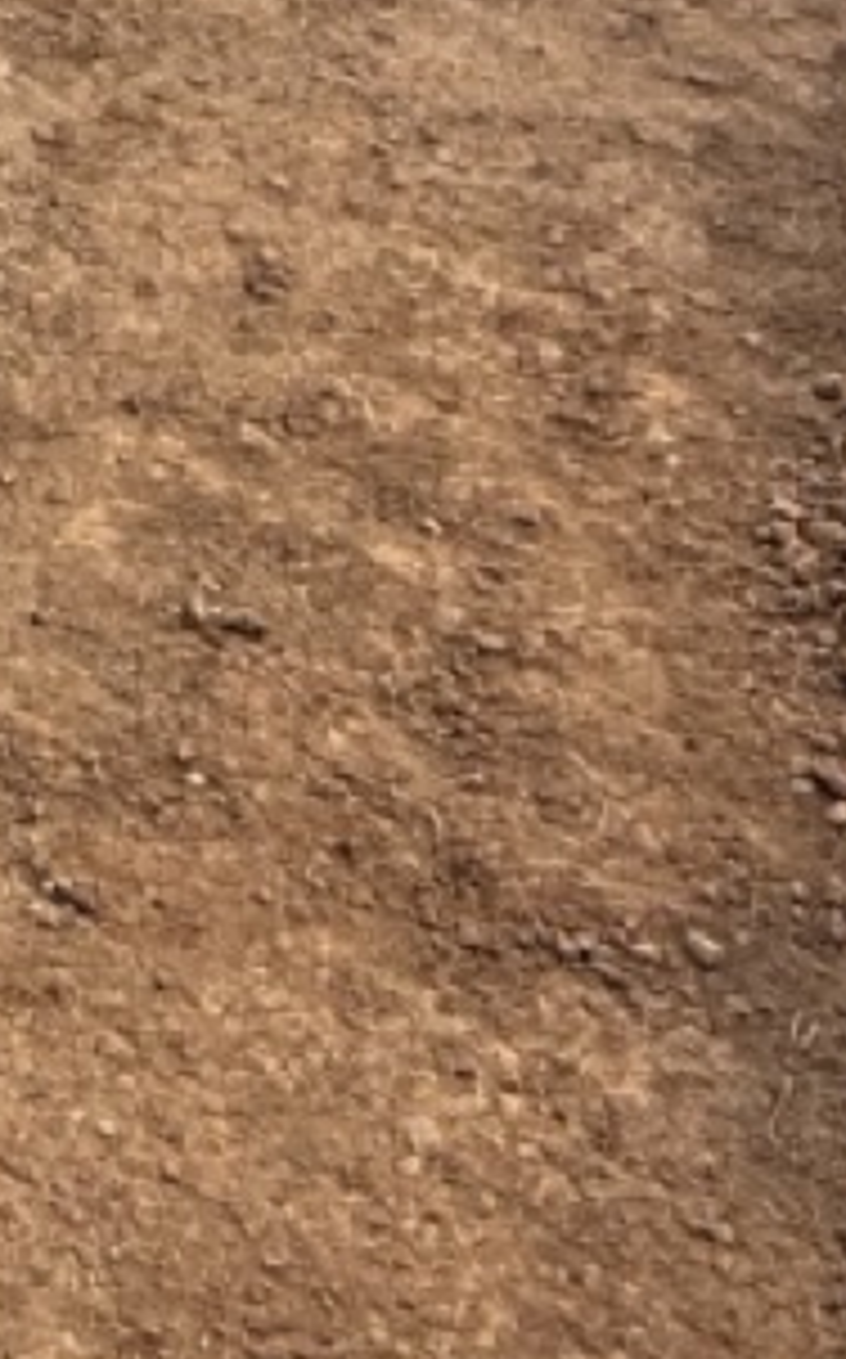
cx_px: -454
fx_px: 2331
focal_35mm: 63
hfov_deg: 18.1
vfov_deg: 26.2
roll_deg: +0.8
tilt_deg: -18.8
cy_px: -536
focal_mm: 2.22
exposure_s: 1/323
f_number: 2.2
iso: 64
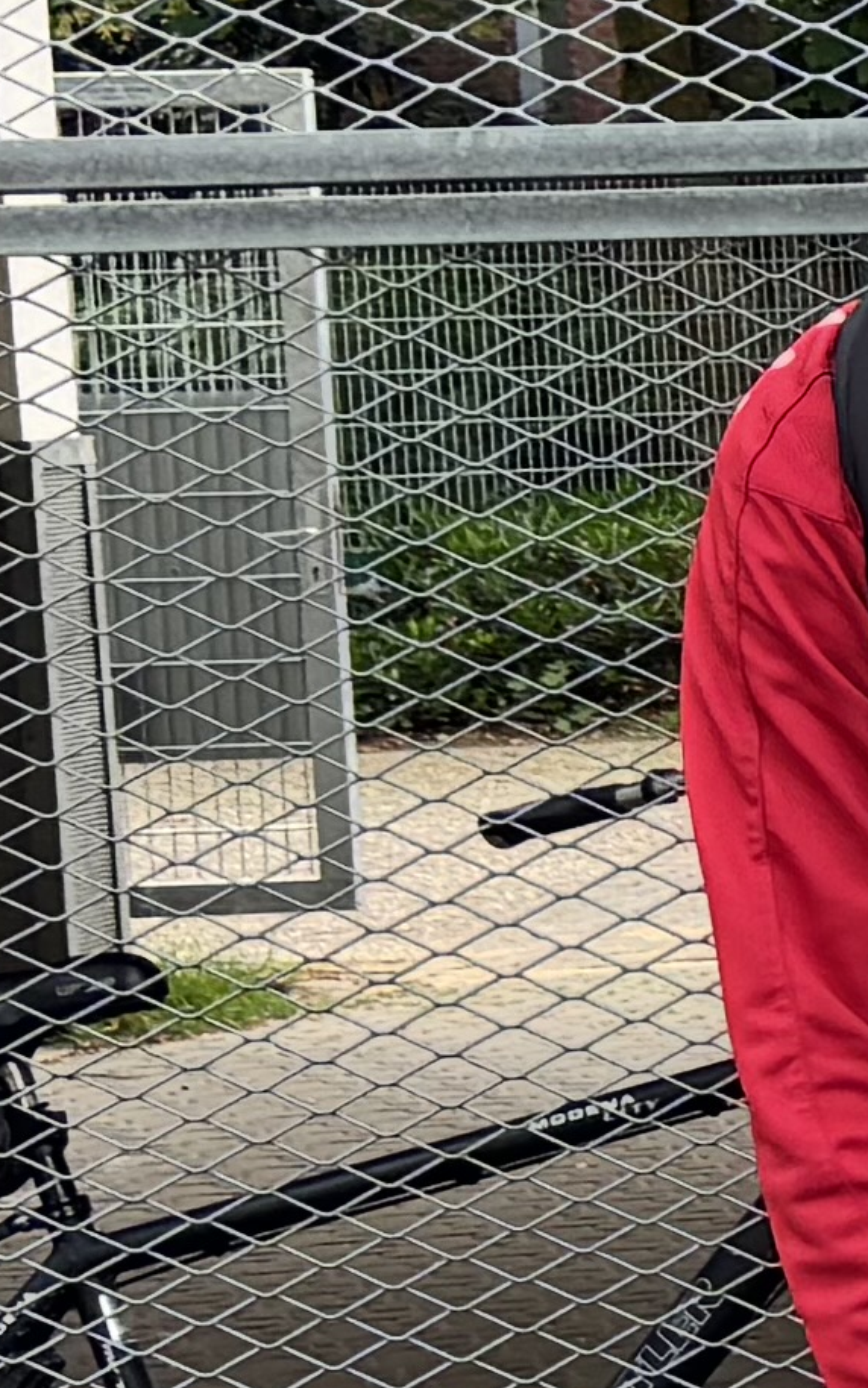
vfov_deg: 12.2
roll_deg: +2.0
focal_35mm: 172
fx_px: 6509
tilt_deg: -4.7
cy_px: 801
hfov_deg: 5.9
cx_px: 3926
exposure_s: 1/184
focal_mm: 5.96
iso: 40
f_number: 1.6
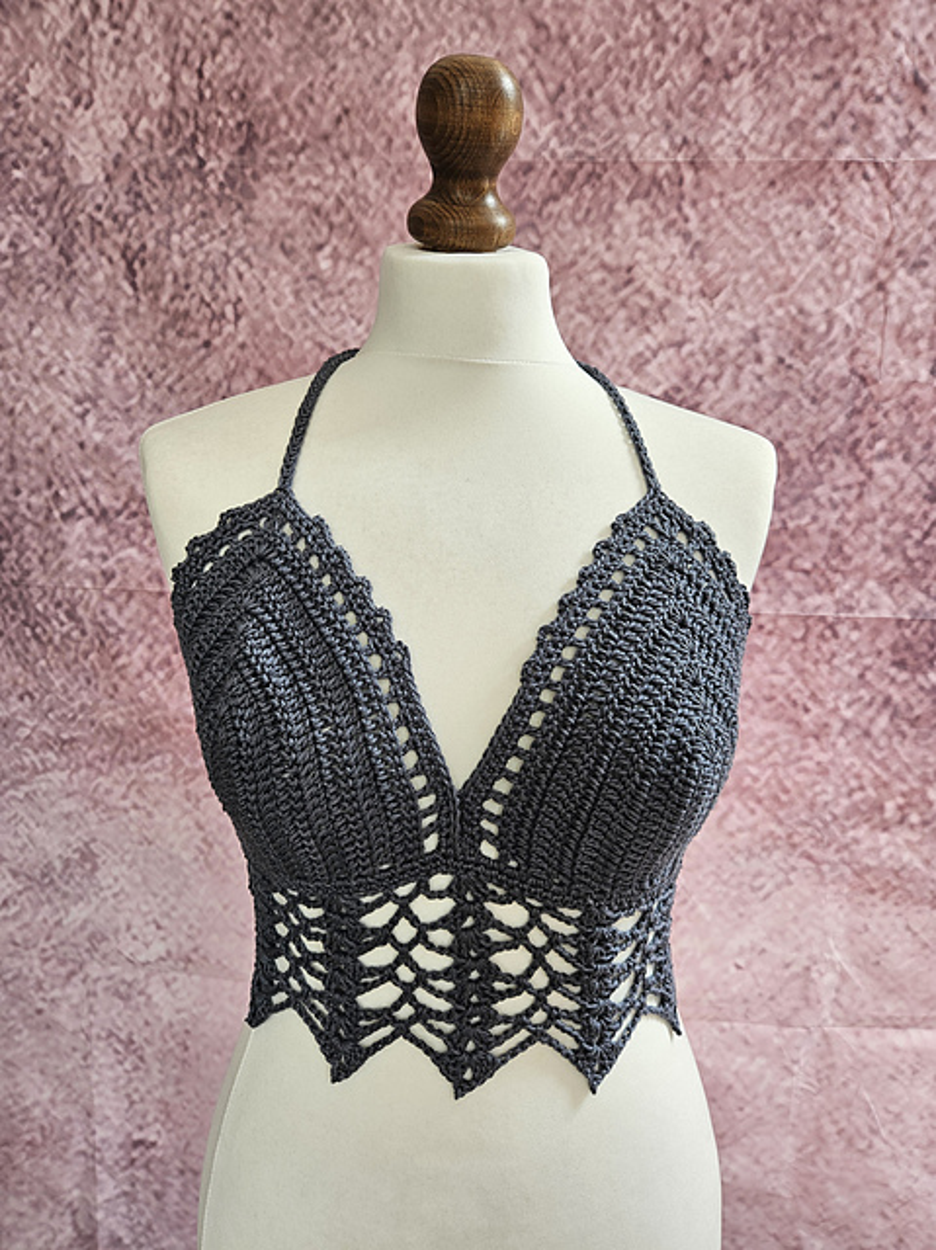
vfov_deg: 74.0
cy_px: 625
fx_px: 830
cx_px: 468
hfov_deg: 58.8
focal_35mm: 23
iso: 40
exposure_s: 1/100
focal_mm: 5.4
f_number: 1.8
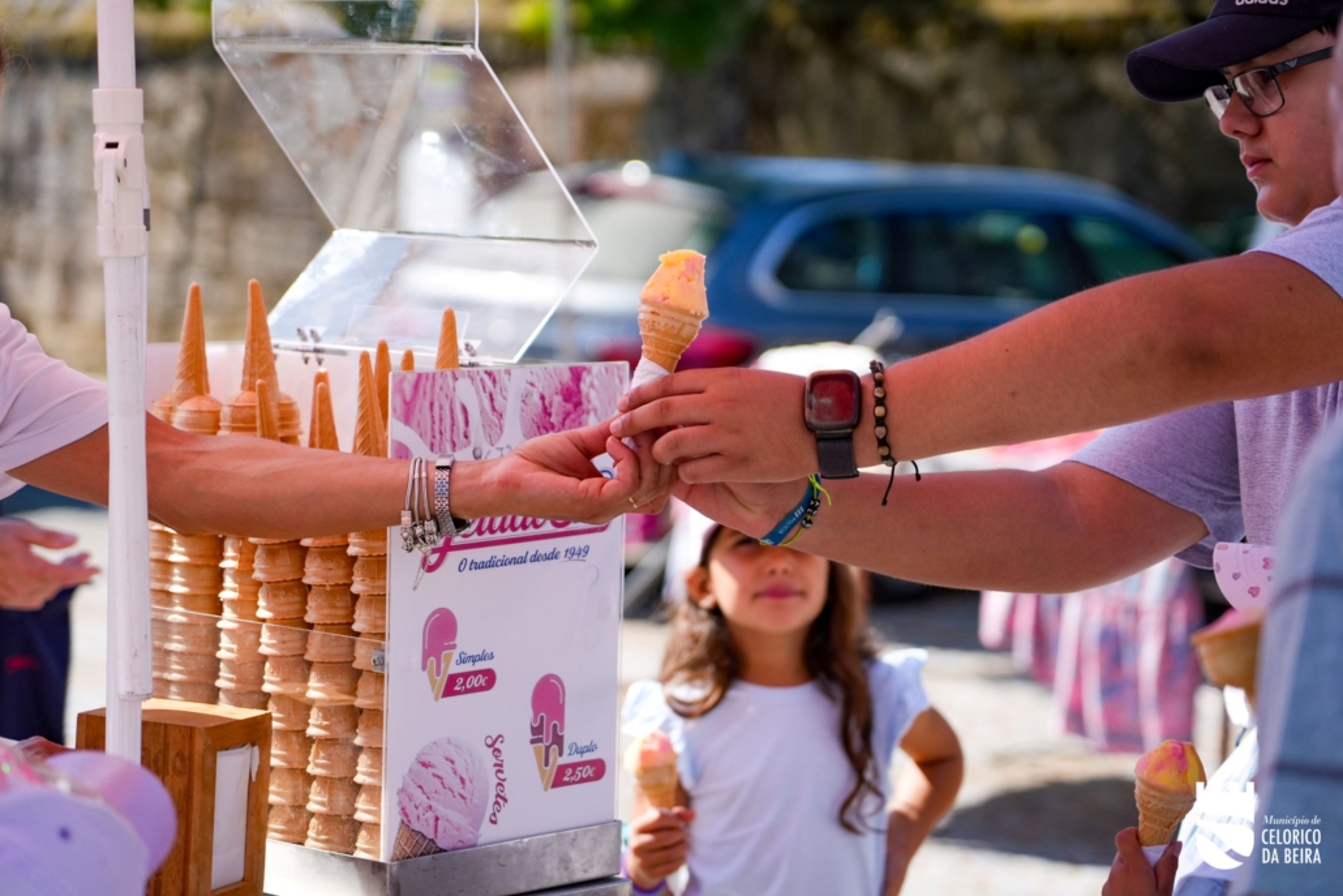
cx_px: 672
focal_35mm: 105
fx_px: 3917
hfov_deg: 19.5
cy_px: 448
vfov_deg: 13.0
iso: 250
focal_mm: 105
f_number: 4
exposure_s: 1/1600
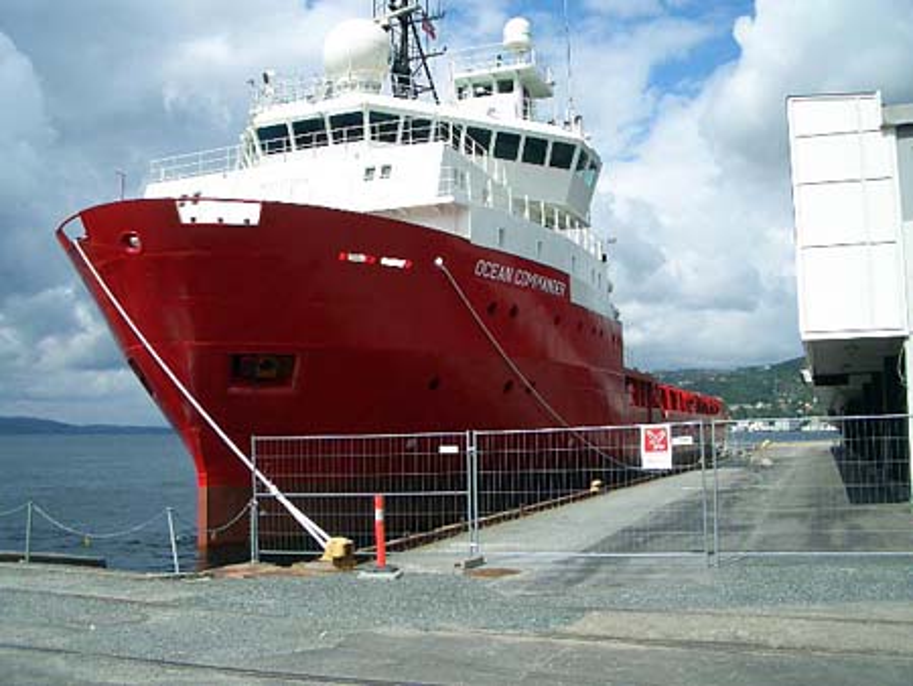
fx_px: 924
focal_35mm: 35
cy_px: 343
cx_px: 456
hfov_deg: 52.6
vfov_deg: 40.7
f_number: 4.3
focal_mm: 5.8
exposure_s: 1/800
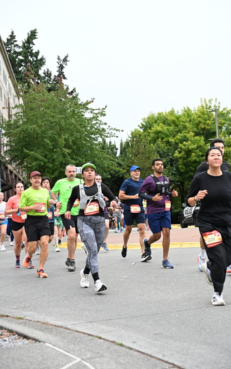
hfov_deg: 22.4
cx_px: 120
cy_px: 186
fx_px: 584
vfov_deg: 35.1
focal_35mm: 58
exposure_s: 1/800
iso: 1600
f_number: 4
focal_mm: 56
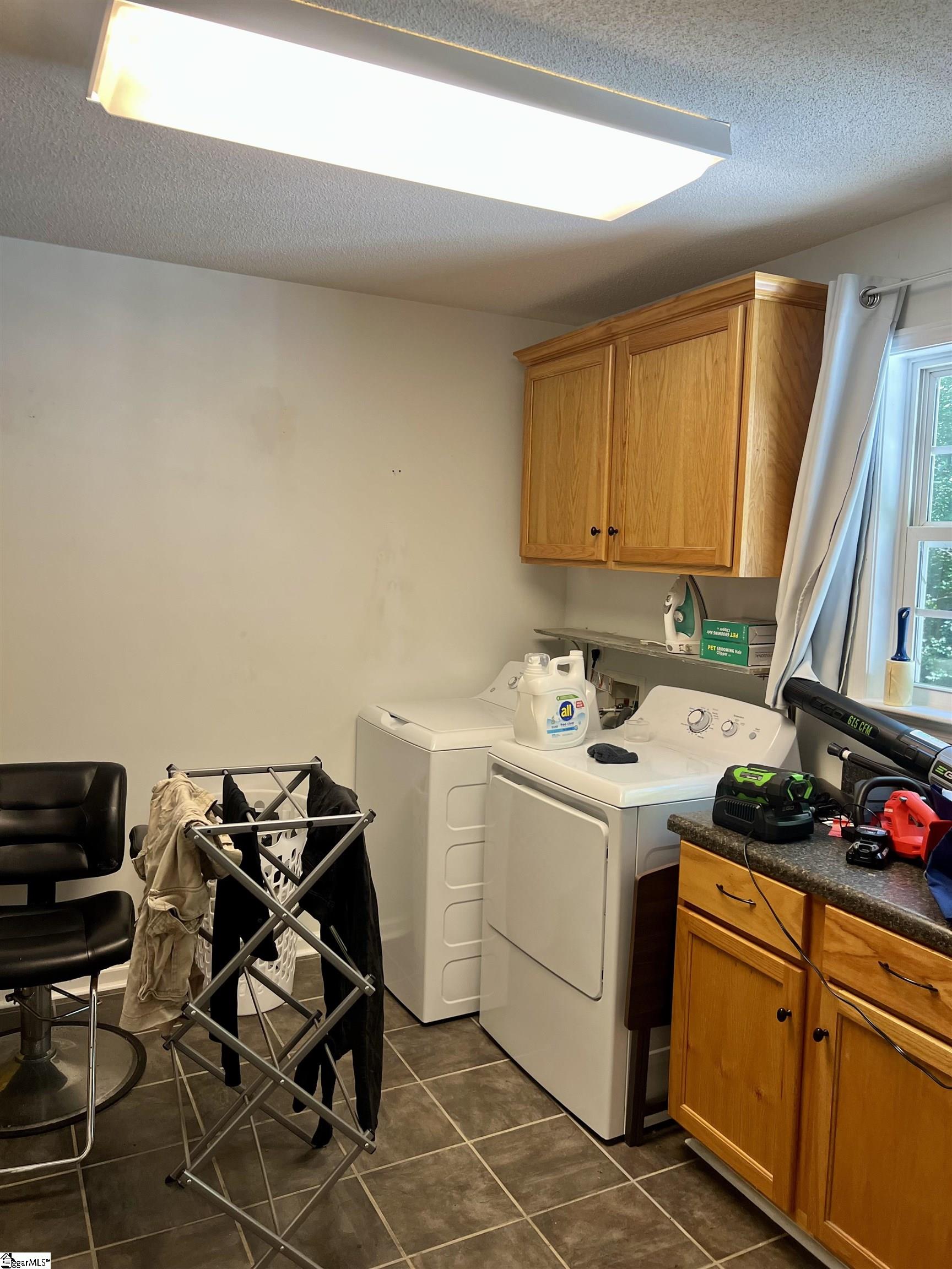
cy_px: 634
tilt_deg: -4.9
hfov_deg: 53.1
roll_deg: -2.1
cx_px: 476
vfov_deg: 67.3
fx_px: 953
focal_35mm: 26
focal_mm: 5.7
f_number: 1.5
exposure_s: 1/120
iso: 125
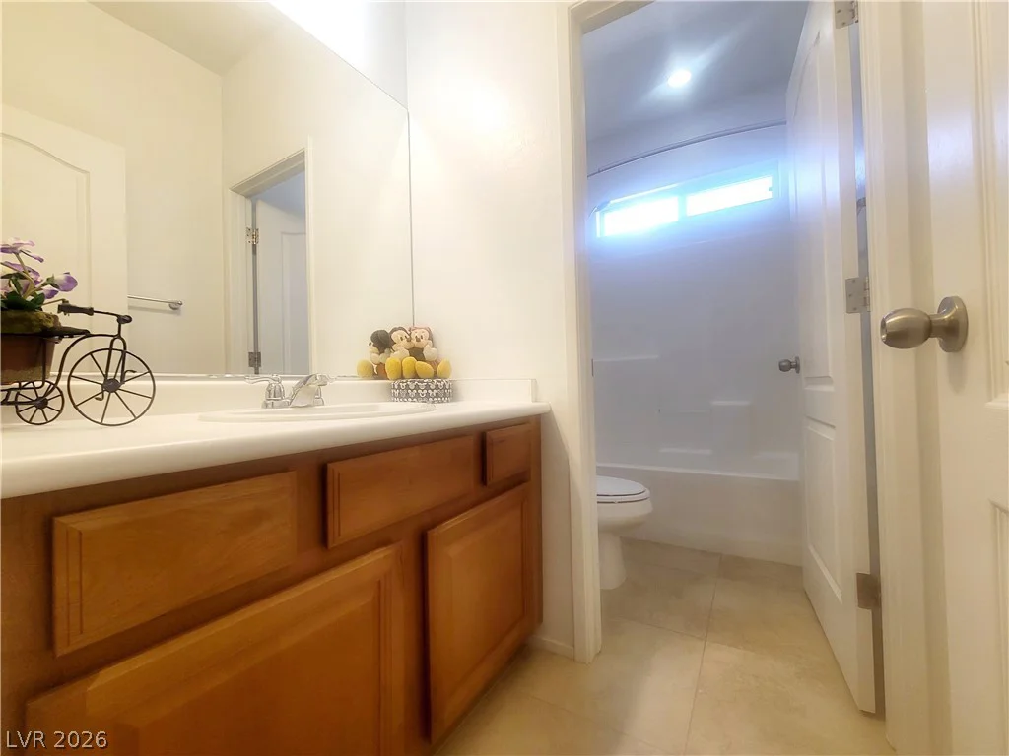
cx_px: 504
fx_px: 379
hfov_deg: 106.2
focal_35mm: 13
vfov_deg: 89.9
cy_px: 378
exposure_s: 1/60.2
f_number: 2.2
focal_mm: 2.2
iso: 64
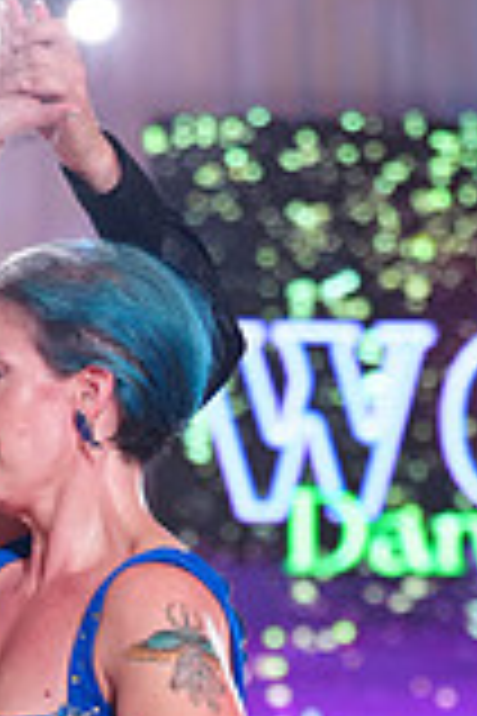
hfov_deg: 5.4
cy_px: 973
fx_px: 5068
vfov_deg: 8.0
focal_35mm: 255
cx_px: 83
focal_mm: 70
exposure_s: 1/640
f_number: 2.8
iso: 2000
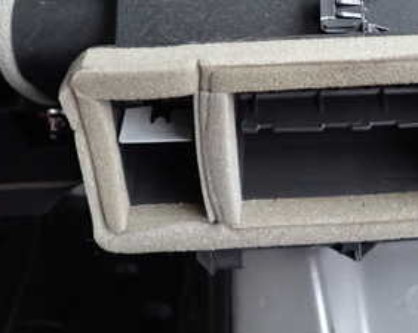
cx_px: 335
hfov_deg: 34.9
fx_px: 643
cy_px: 13
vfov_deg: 27.7
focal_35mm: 52
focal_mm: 4.5
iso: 400
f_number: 2
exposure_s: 1/30
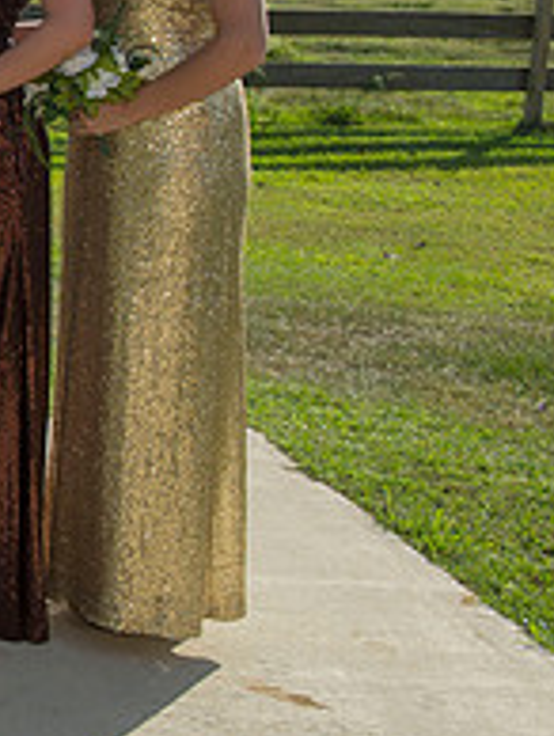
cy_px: 159
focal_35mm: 89
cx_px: -486
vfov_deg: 21.7
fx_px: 1895
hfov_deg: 14.4
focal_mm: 31
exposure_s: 1/800
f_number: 6.3
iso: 200
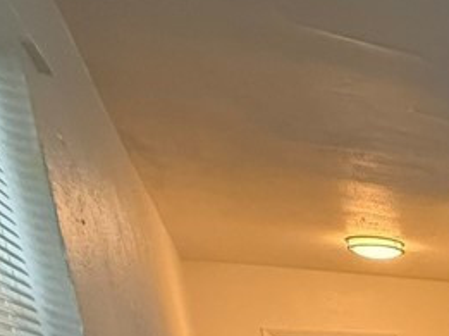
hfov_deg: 21.9
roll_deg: +0.7
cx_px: 805
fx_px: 712
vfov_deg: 20.5
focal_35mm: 55
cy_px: 567
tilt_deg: -12.0
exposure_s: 1/120
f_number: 2.2
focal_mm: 2.22
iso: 500
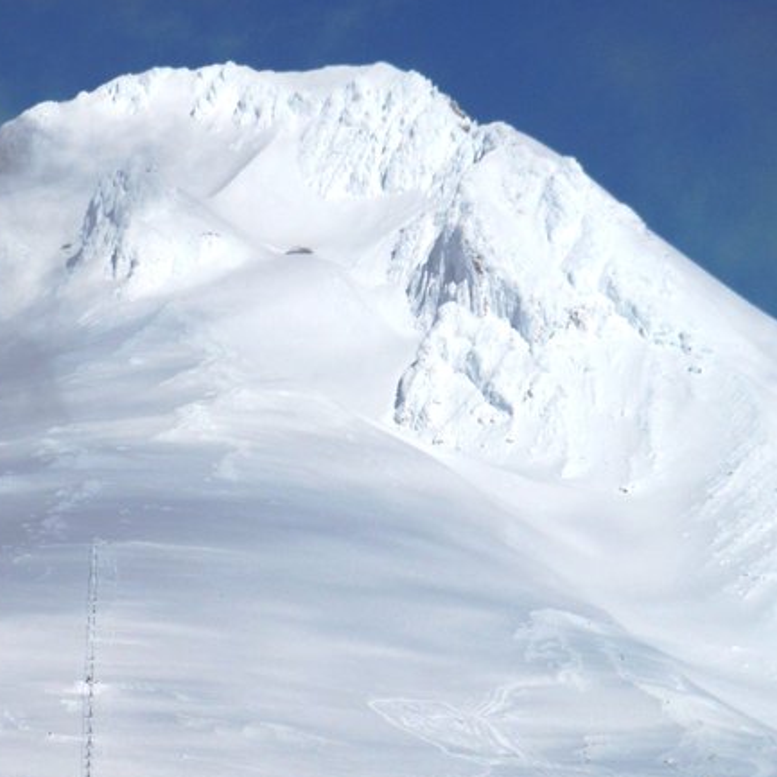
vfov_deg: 4.4
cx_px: 149
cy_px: 491
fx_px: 10209
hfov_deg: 4.4
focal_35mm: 402
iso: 80
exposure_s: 1/250
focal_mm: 39.1
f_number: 18.2
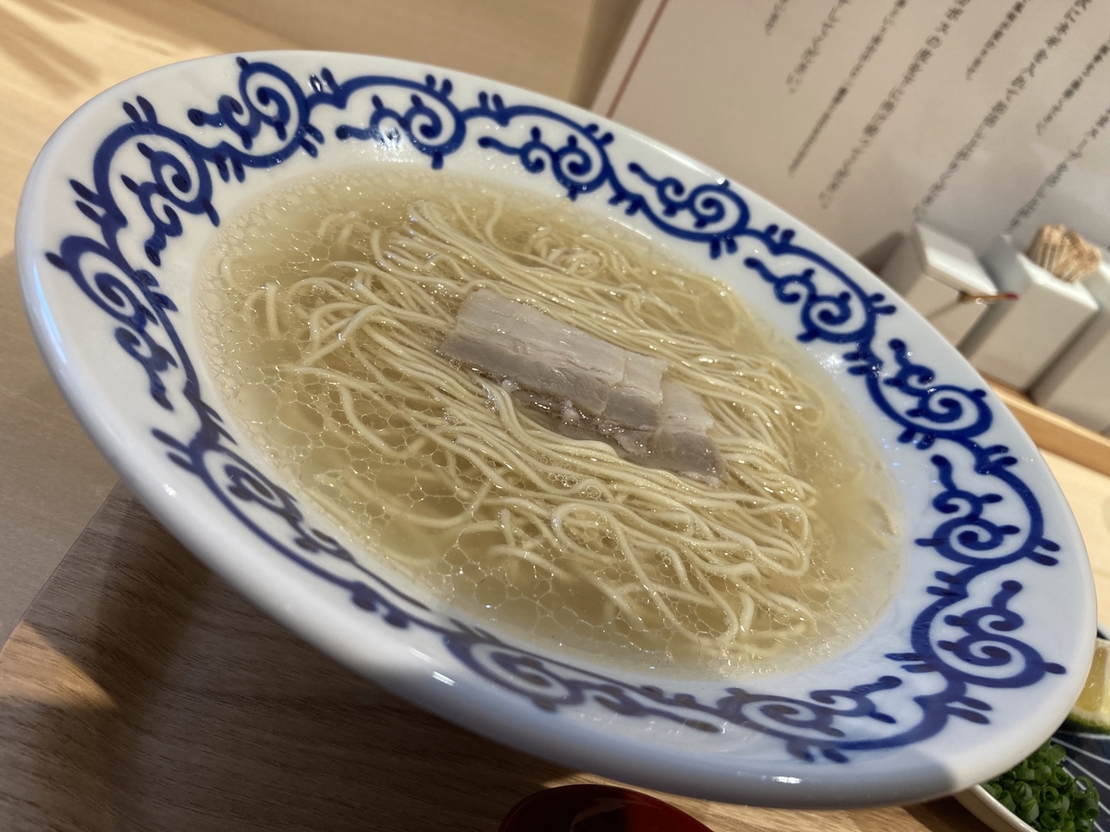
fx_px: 898
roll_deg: -27.6
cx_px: 555
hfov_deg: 63.4
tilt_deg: -34.1
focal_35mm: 28
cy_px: 416
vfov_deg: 49.7
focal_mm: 3.99
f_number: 1.8
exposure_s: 1/50
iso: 64
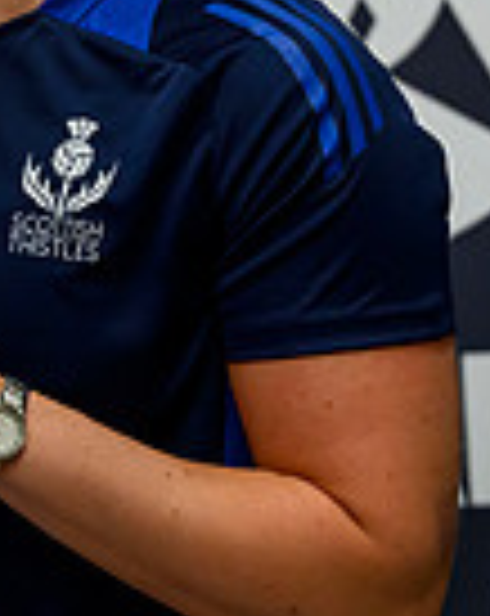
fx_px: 7094
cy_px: 119
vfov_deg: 5.0
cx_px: -593
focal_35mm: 390
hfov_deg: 3.9
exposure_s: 1/400
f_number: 3.5
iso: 4000
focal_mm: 98
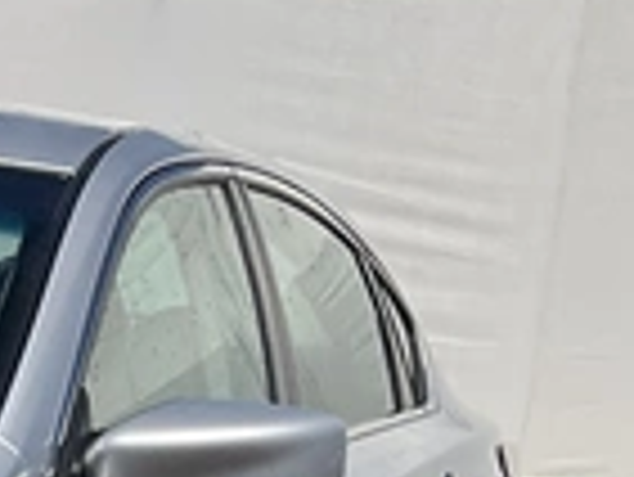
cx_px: -553
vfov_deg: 9.0
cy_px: 983
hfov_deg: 11.7
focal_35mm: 154
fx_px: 2823
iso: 25
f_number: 1.8
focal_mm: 3
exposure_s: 1/3125
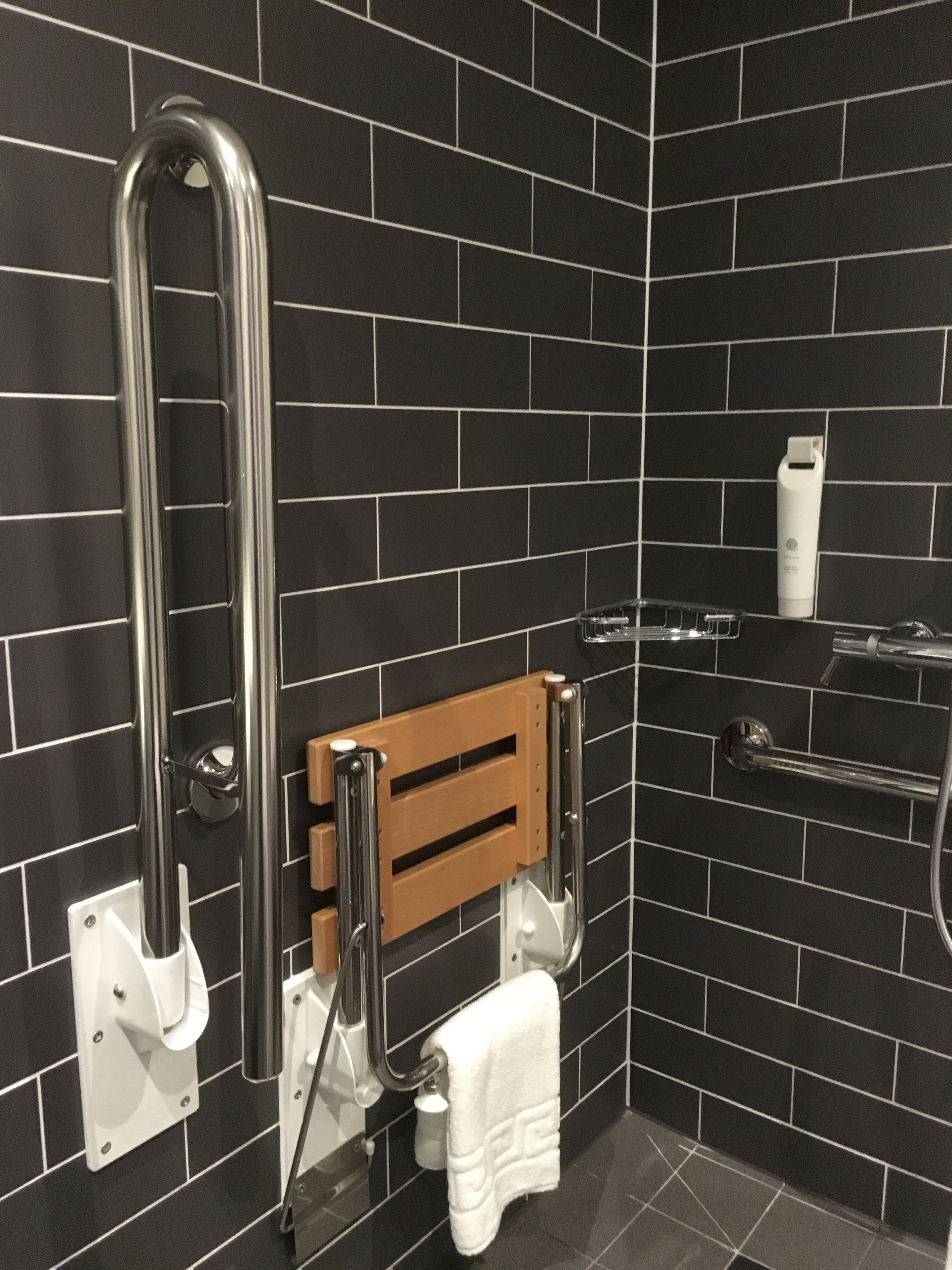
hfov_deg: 48.2
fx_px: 1063
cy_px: 635
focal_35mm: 29
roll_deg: -0.8
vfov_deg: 61.7
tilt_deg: -9.9
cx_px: 476
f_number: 2.2
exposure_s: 1/17
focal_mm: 4.15
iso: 320
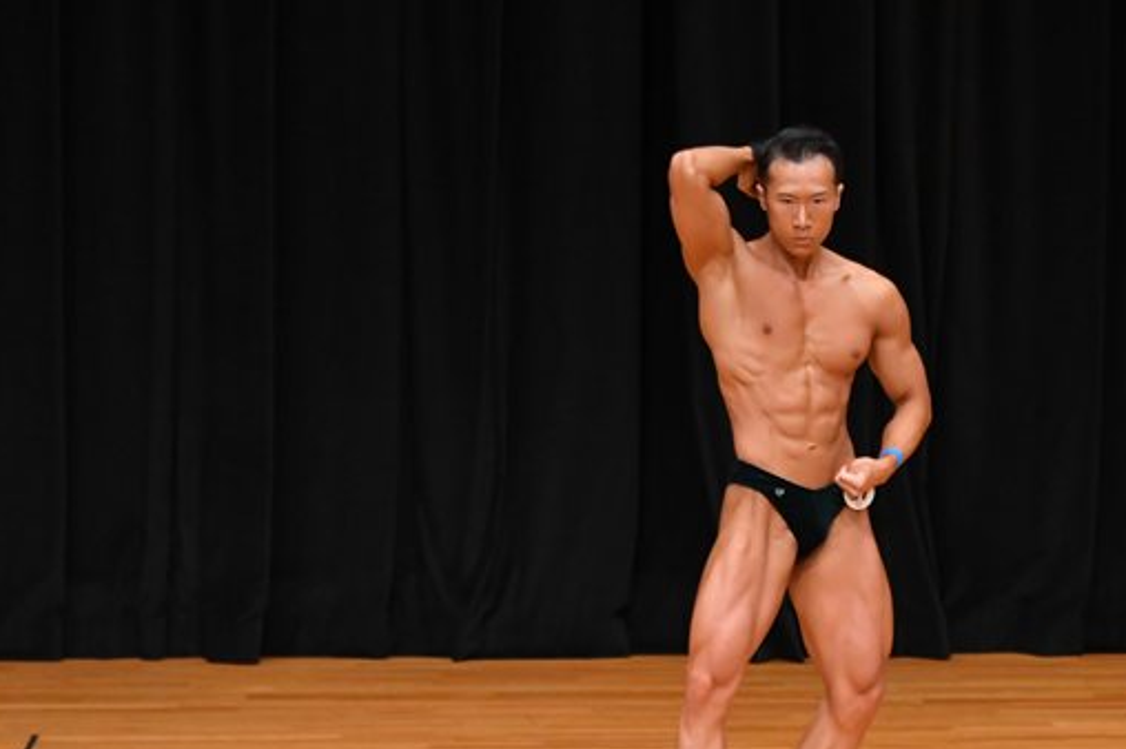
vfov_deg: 4.1
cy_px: 410
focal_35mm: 331
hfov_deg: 6.2
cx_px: 812
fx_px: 10346
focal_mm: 145
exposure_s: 1/400
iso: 3200
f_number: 5.6
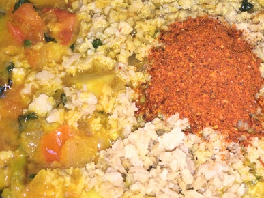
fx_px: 457
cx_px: 181
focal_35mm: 60
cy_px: 10
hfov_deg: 31.9
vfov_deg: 23.6
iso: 32
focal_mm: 4.15
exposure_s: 1/55
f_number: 2.2
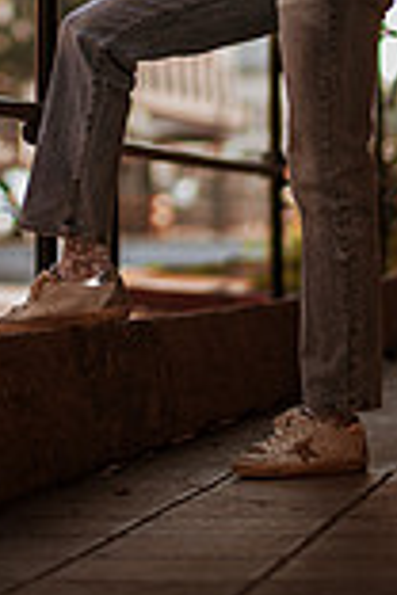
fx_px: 2762
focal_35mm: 167
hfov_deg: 8.2
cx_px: 23
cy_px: -168
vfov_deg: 12.0
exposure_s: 1/1250
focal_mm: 58
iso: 50
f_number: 1.4
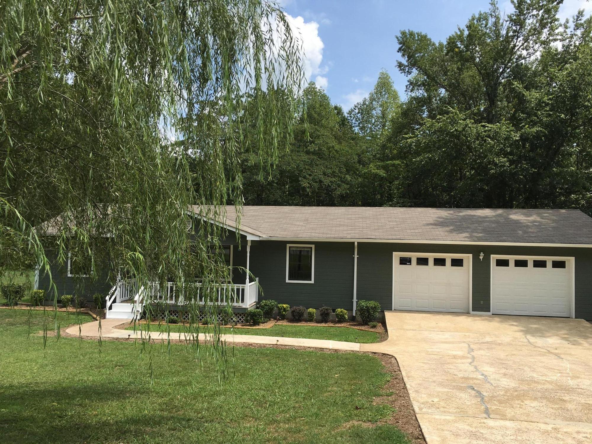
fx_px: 496
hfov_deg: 61.7
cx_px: 296
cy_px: 222
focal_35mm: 29
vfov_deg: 48.2
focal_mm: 4.15
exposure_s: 1/1570
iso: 25
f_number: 2.2
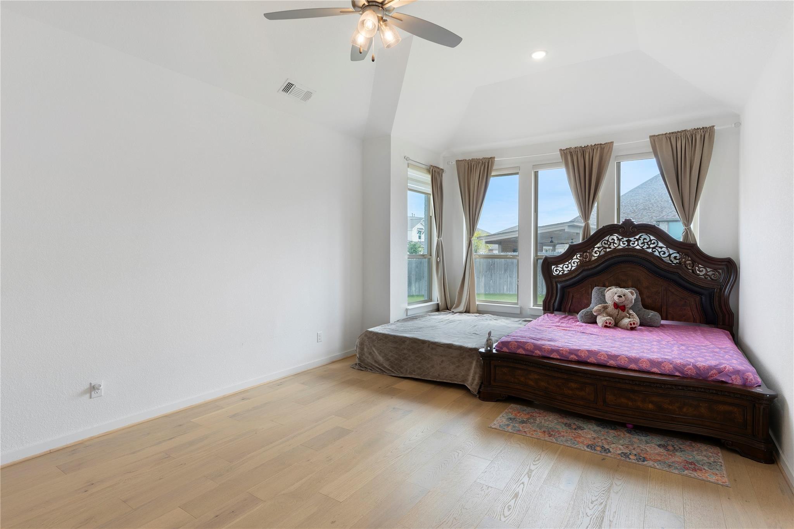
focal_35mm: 18
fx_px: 397
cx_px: 397
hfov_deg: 90.0
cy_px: 264
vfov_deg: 67.3
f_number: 8
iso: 200
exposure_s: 1/40
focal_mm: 18
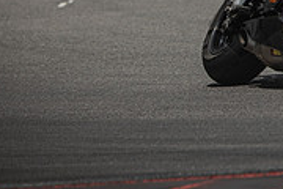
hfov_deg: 2.1
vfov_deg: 1.4
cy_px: -94
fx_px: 7601
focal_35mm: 967
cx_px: 360
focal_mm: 200
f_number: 3.2
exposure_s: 1/2000
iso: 125
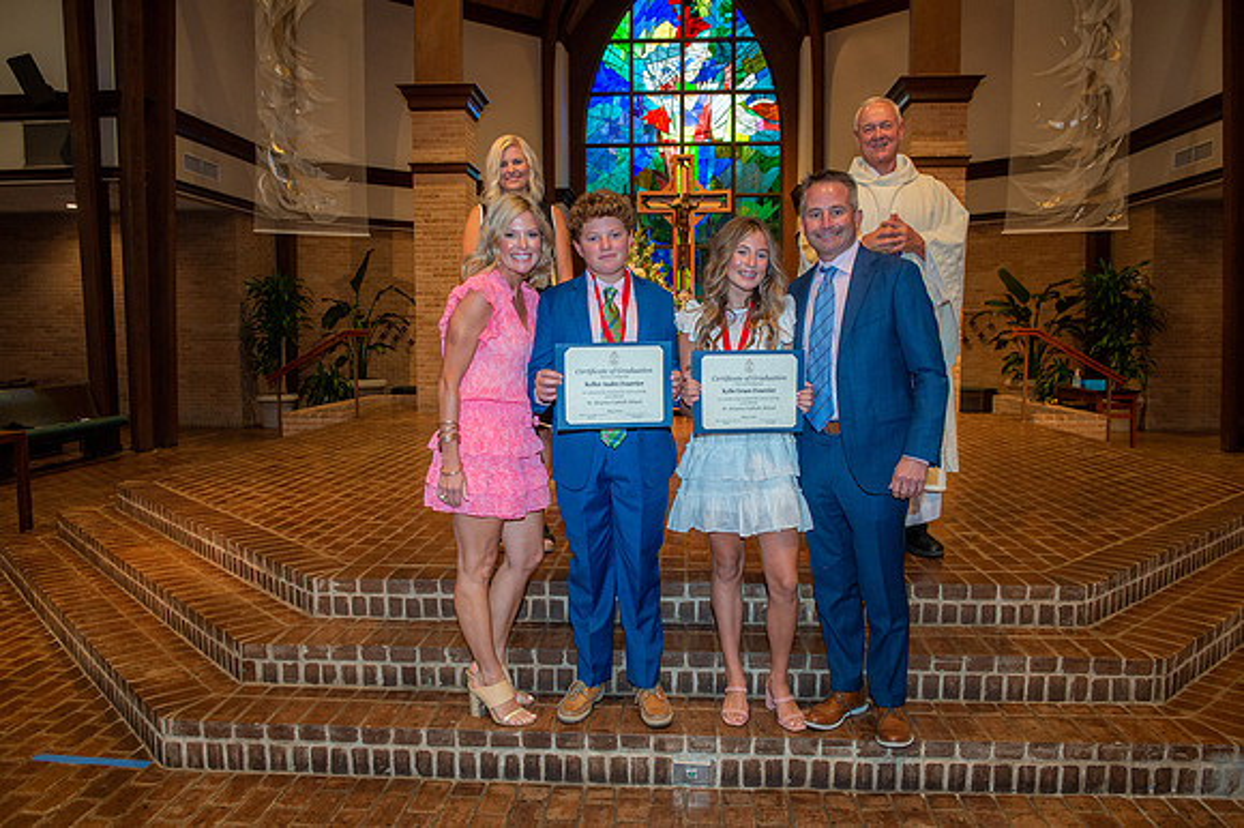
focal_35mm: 27
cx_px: 622
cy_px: 414
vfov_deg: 47.9
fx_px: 932
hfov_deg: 67.4
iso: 2000
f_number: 5.6
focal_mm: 27
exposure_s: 1/125
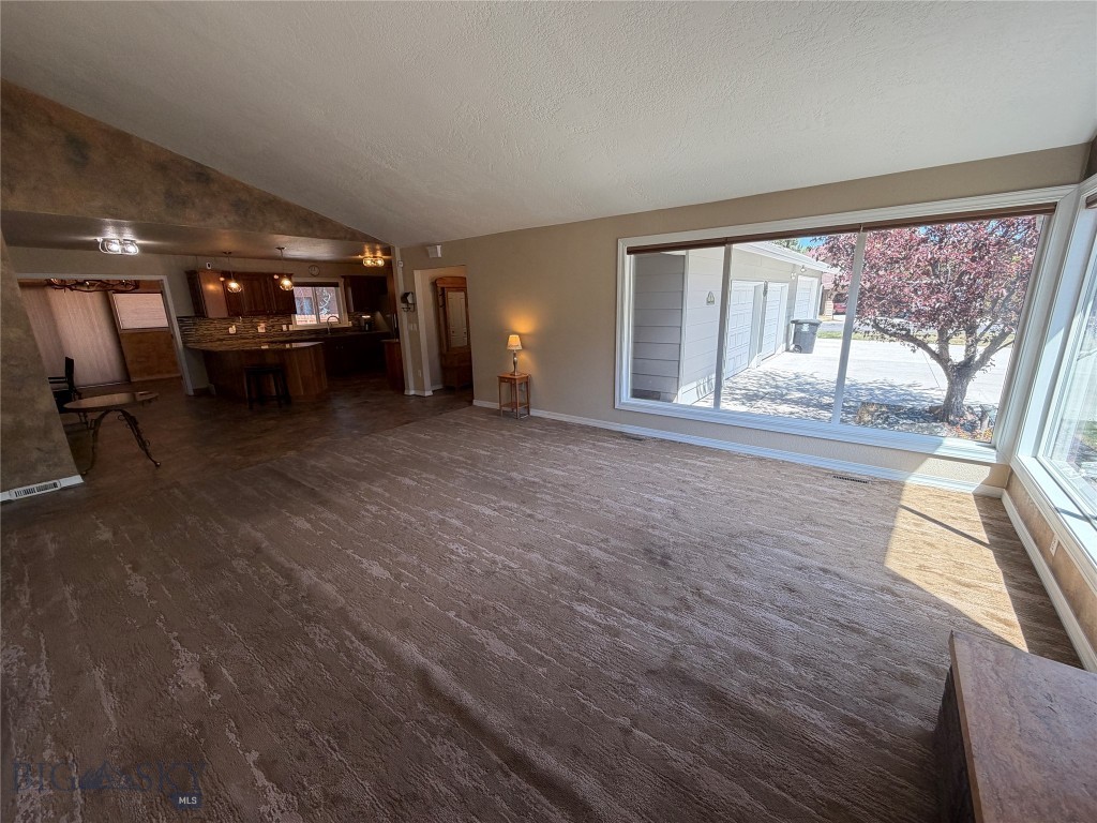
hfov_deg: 102.1
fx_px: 444
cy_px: 412
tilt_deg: -14.6
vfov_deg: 85.7
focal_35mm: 14
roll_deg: +1.6
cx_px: 548
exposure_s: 1/121
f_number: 2.2
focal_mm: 2.22
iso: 64
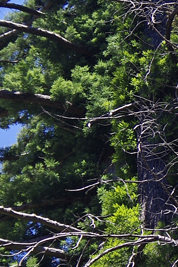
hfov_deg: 3.8
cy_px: 130
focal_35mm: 359
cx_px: 320
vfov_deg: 5.7
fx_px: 2662
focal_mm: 50
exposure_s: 1/350
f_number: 5.6
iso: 200
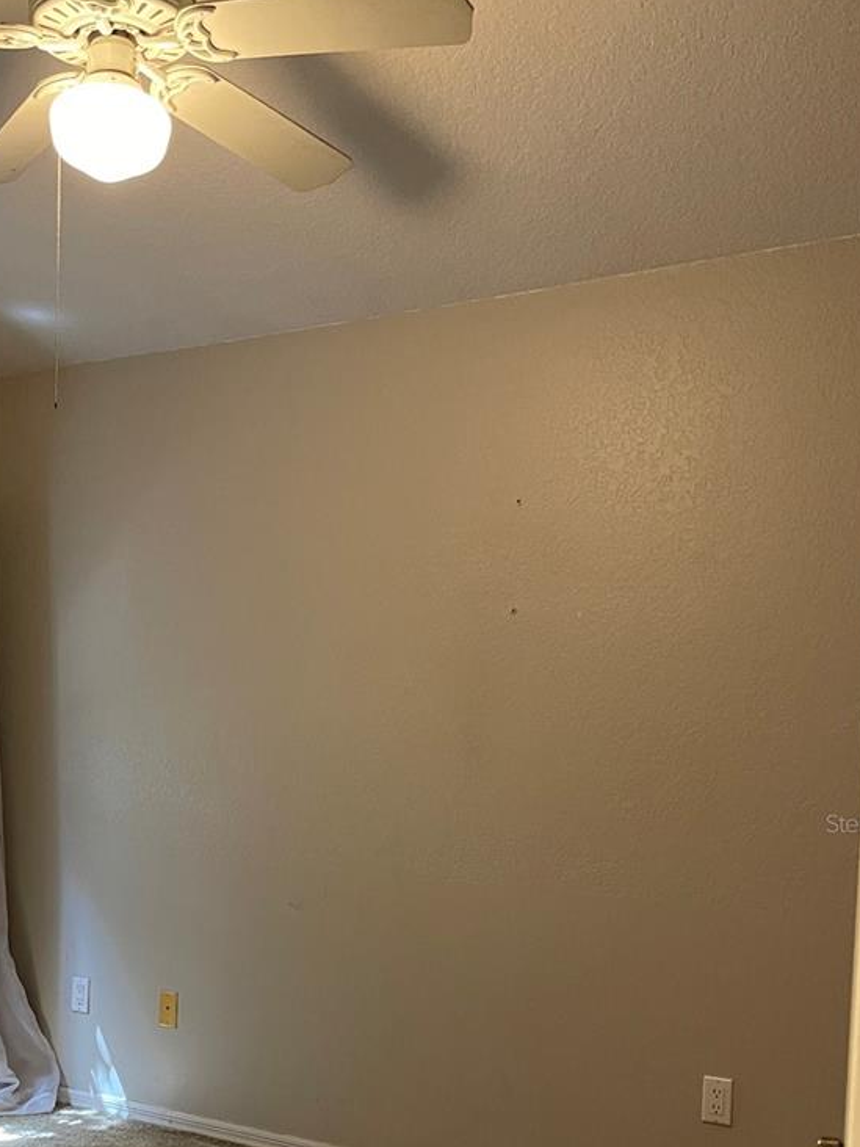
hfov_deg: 34.5
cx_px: 232
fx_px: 1358
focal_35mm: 41
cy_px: 823
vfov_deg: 44.6
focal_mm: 5.1
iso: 500
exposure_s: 1/40
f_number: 1.6
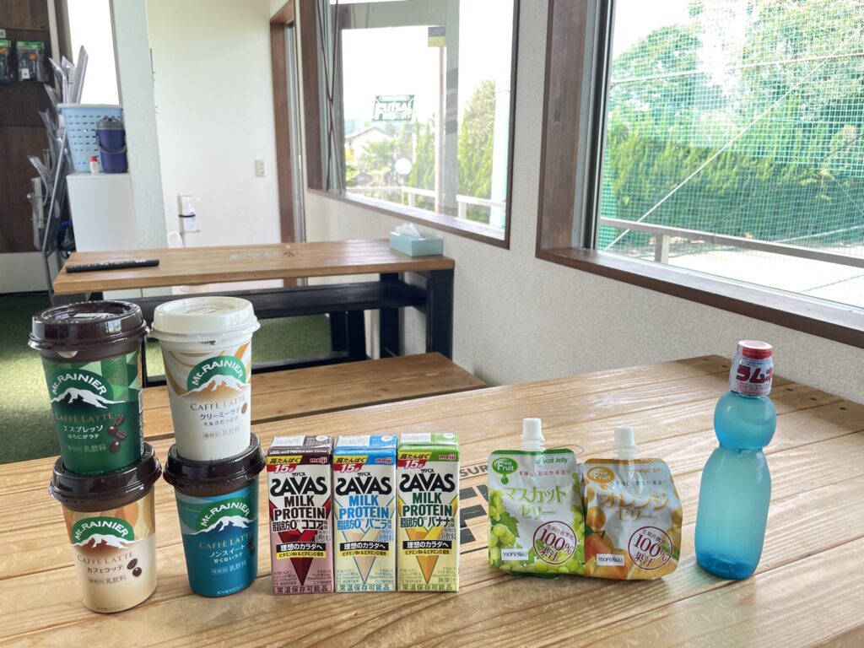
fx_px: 649
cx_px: 432
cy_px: 324
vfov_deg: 53.1
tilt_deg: -14.0
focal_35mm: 26
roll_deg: +0.1
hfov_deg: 67.3
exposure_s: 1/121
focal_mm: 4.2
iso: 40
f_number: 1.6
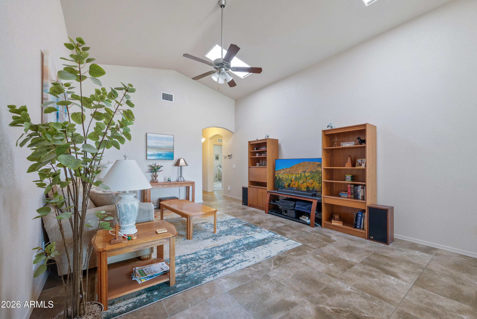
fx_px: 186
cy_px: 160
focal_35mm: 14
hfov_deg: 104.2
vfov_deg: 81.2
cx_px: 238
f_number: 9
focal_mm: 14
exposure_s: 1/1.25
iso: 250
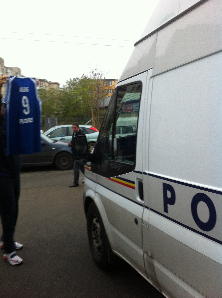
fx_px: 300
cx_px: 111
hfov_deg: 40.6
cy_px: 149
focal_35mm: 35
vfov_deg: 52.7
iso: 80
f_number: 2.8
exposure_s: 1/120
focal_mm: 3.85
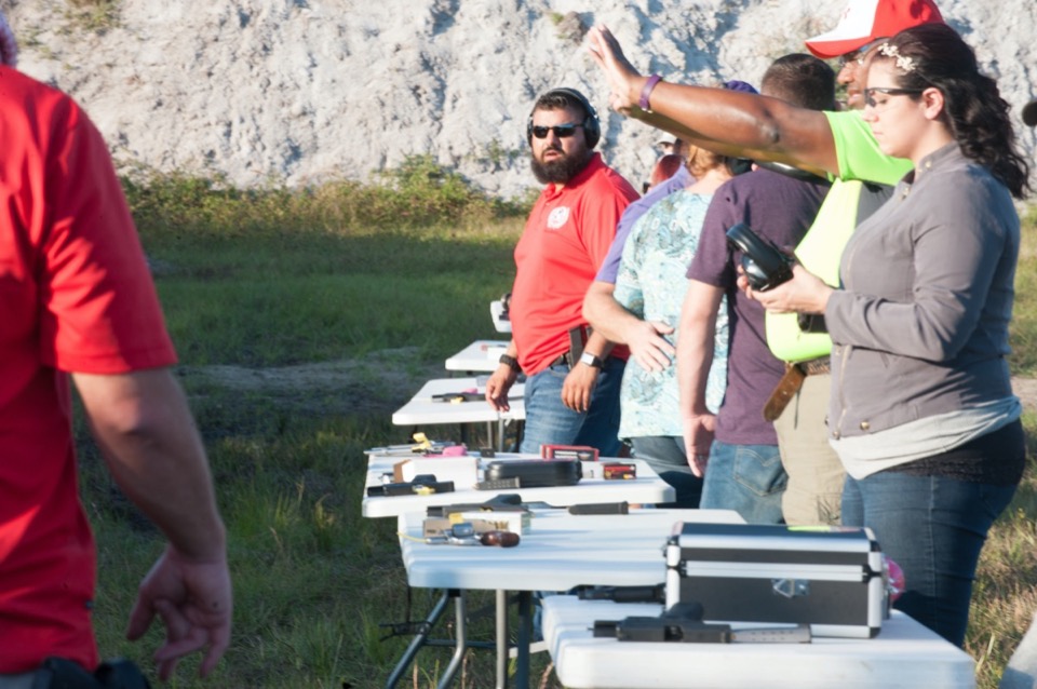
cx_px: 518
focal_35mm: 200
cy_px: 344
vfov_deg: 6.9
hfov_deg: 10.3
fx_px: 5755
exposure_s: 1/80
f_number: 18
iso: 500
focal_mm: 200
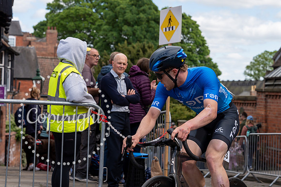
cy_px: 54
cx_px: 176
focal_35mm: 87
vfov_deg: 15.7
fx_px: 678
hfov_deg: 23.3
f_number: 4.5
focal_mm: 61
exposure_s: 1/1000
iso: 250
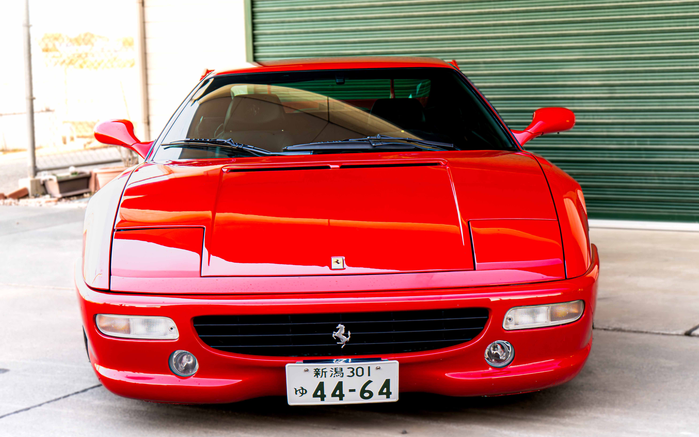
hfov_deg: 28.6
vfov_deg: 18.1
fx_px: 1372
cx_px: 347
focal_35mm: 72
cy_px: 214
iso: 1000
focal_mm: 70
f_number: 5.6
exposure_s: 1/160
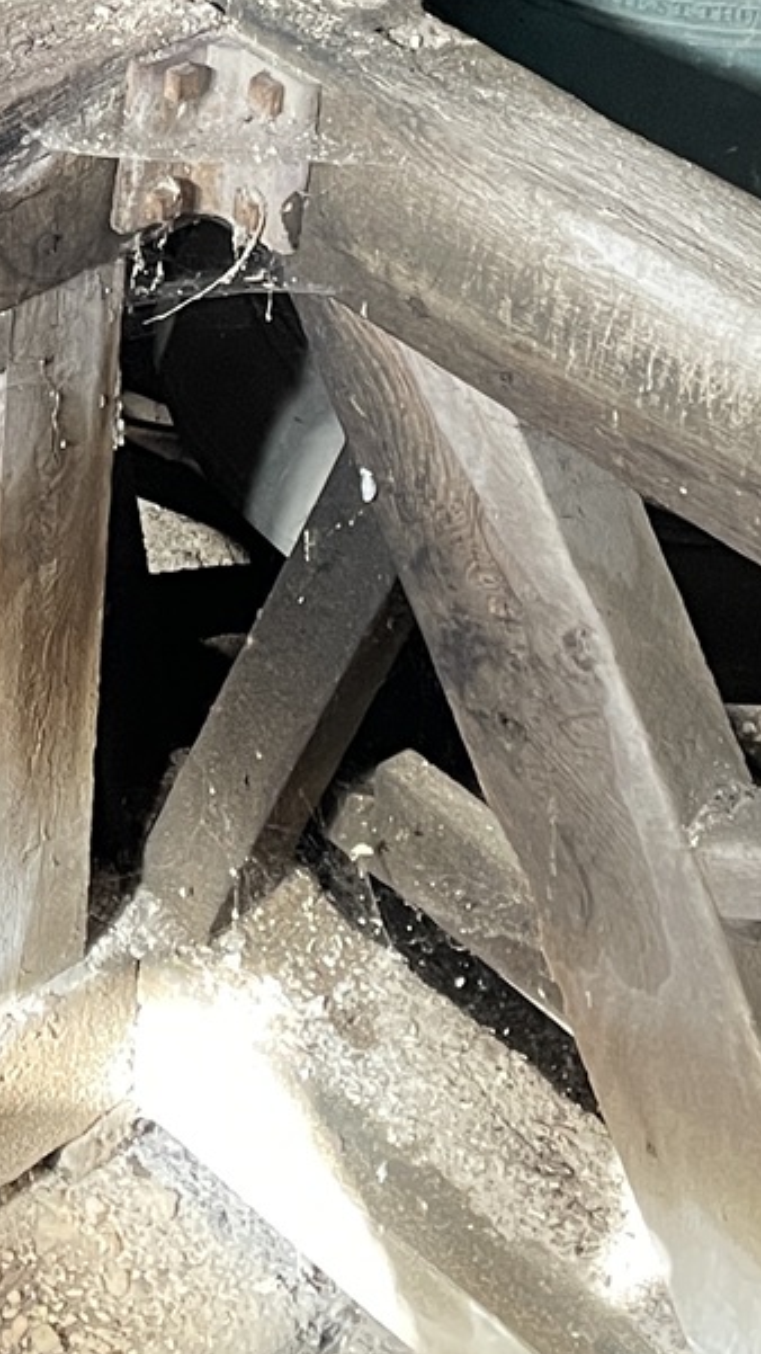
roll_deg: -0.8
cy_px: -185
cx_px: -297
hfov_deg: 12.3
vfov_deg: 21.2
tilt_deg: -27.7
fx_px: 3408
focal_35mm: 95
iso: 320
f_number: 1.6
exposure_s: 1/60
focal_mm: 4.2
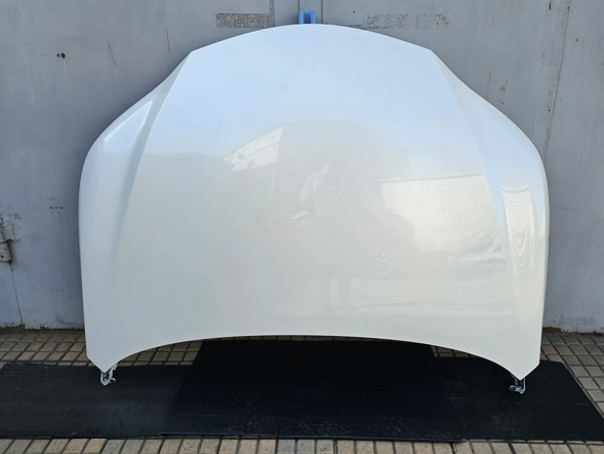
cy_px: 216
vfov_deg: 54.9
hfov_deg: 69.4
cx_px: 314
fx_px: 436
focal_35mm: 25
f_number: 1.7
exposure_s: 1/289
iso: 10
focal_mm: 6.3
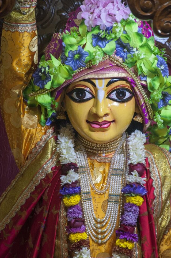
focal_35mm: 168
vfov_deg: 12.3
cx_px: 89
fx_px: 1197
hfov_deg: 8.2
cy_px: 135
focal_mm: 105
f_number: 5.6
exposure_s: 1/40
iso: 2000
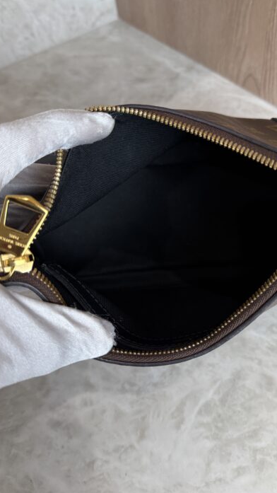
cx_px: 172
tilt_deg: -52.3
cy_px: 235
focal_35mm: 30
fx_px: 392
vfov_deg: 64.3
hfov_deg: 38.7
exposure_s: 1/120
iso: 125
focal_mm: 6.76
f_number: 1.78
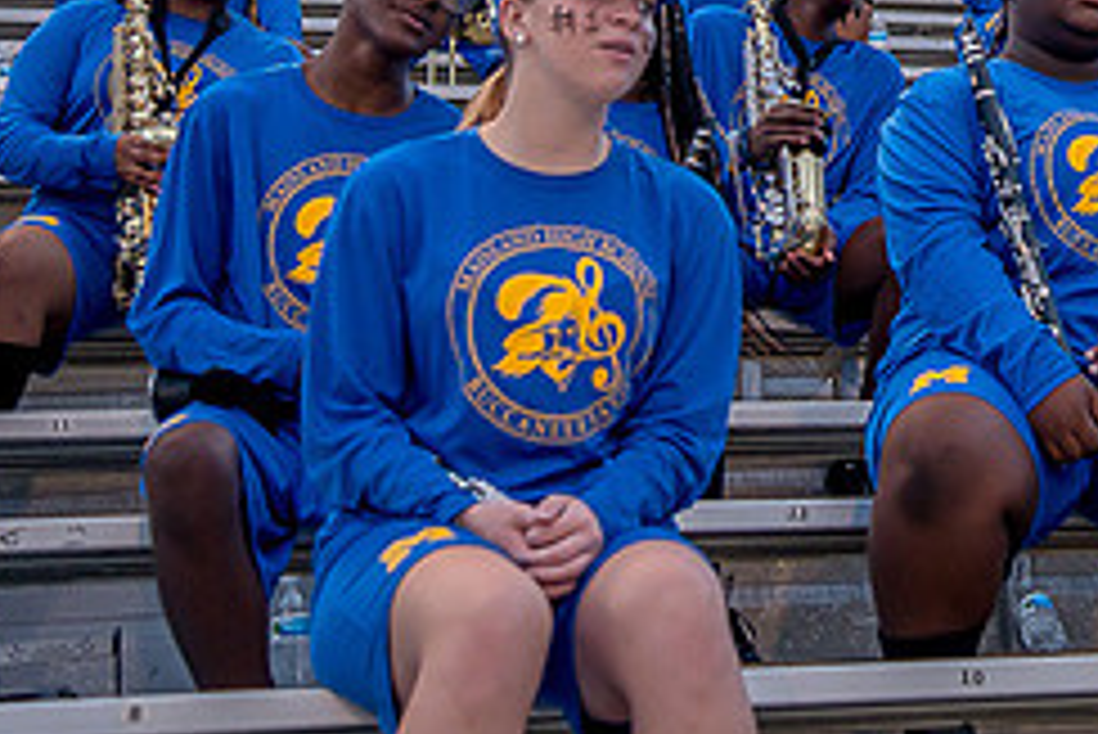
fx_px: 3479
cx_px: 1066
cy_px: -108
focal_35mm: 114
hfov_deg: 17.6
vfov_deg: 11.8
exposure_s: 1/200
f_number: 4
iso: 400
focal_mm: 48
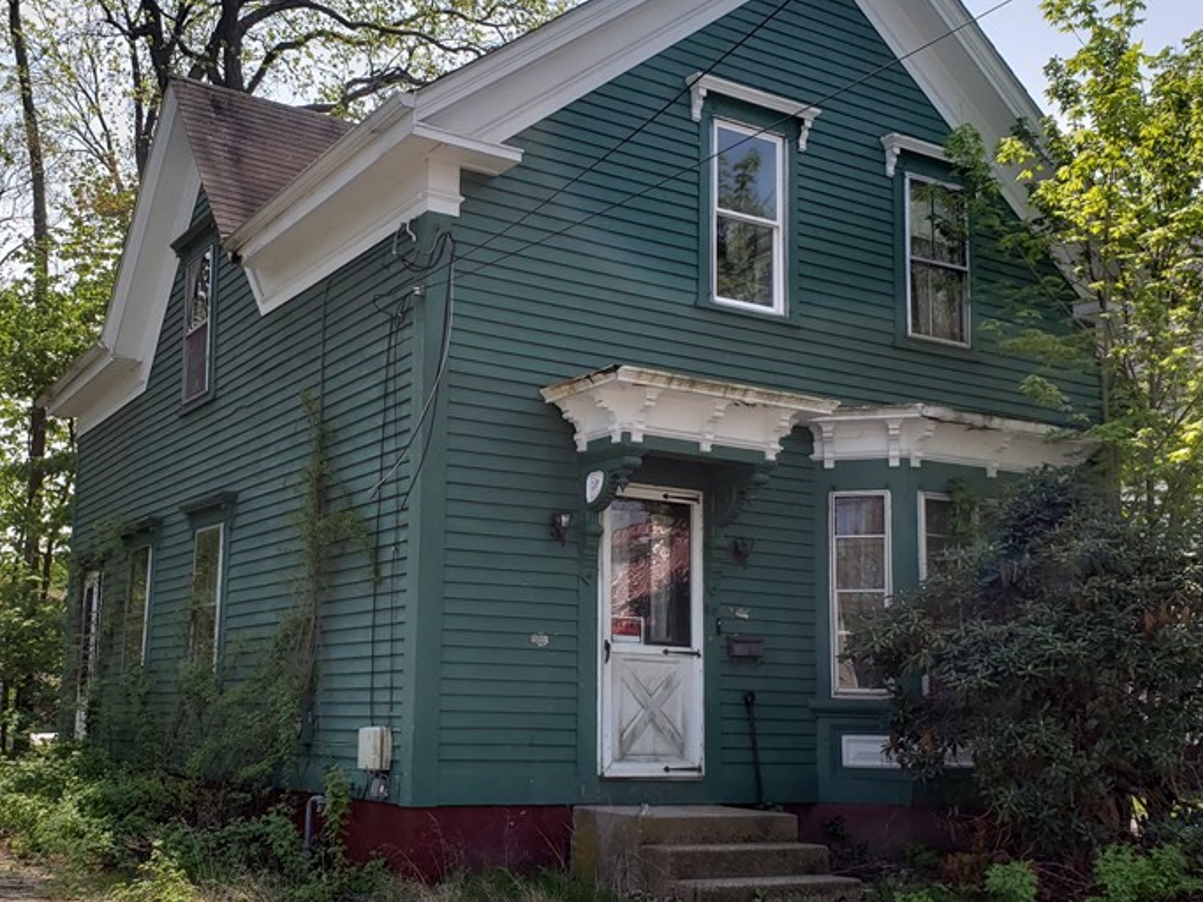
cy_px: 529
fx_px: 1355
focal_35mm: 39
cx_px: 491
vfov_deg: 36.7
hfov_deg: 47.6
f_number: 2.4
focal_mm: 4.3
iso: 50
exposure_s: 1/1170
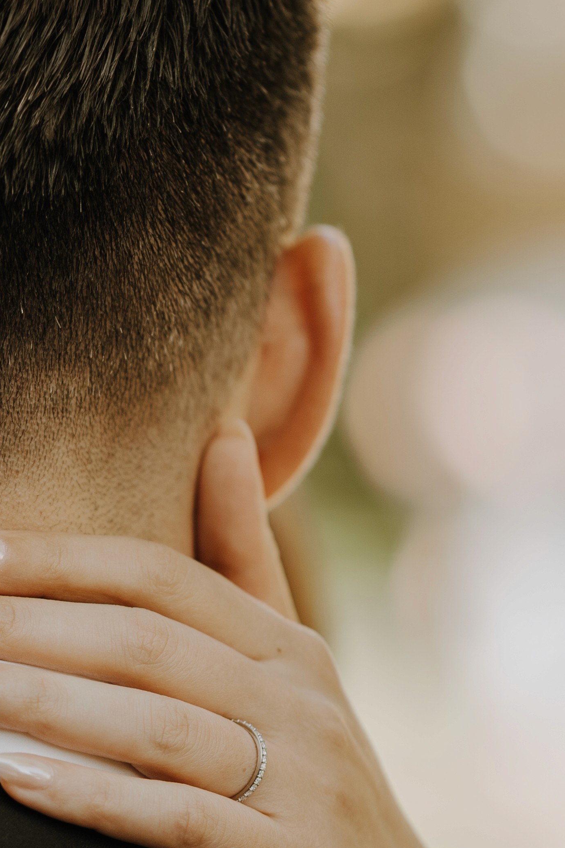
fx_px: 5767
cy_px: 518
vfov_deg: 8.4
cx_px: -103
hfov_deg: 5.6
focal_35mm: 245
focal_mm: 85
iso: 100
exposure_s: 1/250
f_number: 2
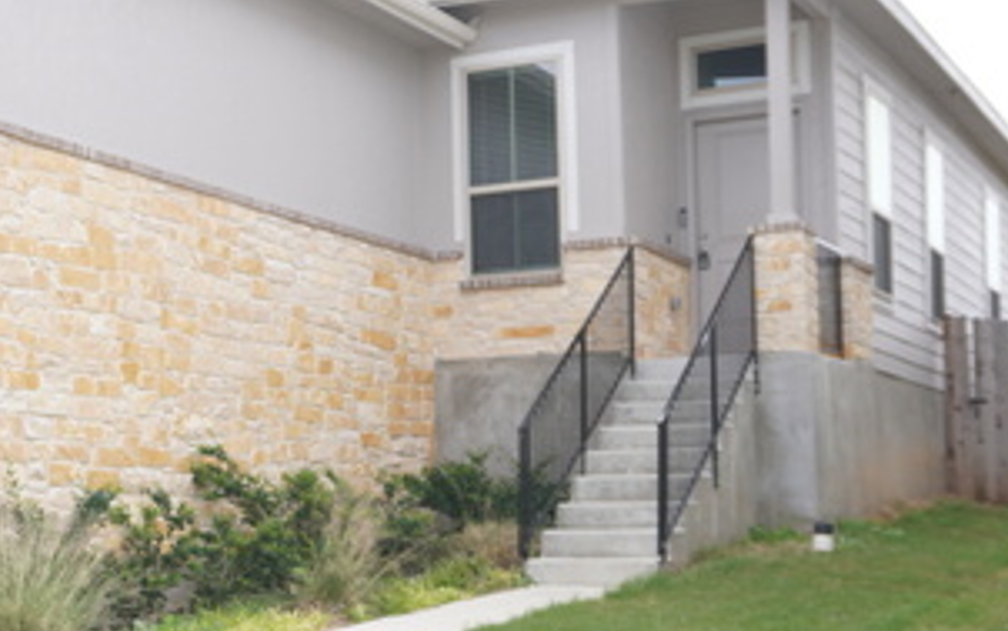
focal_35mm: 68
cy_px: 411
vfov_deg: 19.1
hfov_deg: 28.9
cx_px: 93
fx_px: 1871
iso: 100
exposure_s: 1/160
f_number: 5.6
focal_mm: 21
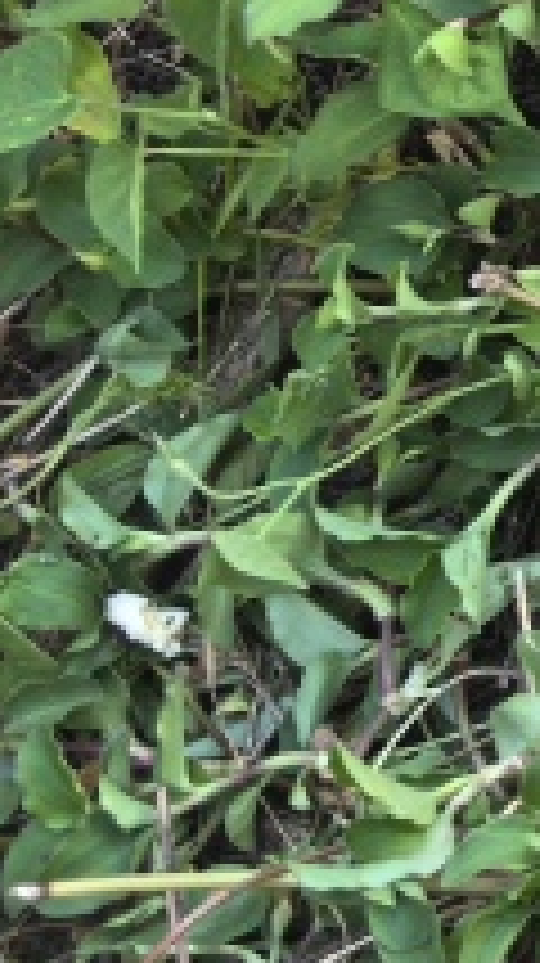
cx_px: 1728
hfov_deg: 8.7
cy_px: -225
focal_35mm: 110
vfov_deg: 18.4
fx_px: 2807
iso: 100
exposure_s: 1/100
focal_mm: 6.98
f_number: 2
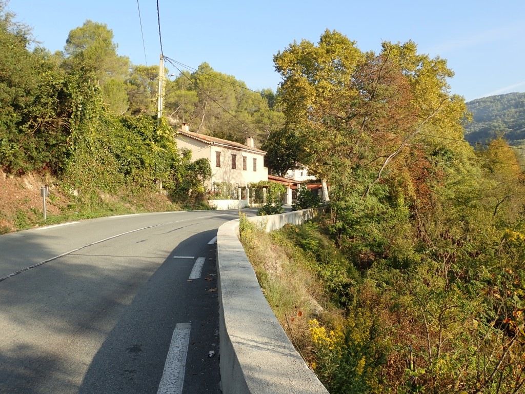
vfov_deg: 44.2
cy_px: 197
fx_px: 485
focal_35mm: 32
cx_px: 262
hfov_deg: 56.8
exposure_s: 1/320
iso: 100
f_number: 3.2
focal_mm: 5.87
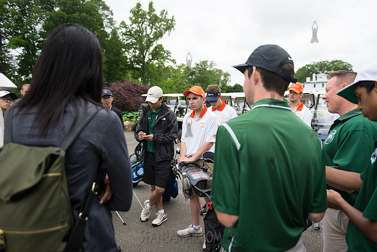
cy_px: 126
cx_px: 188
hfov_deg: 63.6
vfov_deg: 45.0
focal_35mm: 29
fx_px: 304
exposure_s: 1/1000
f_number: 3.2
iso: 320
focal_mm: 29
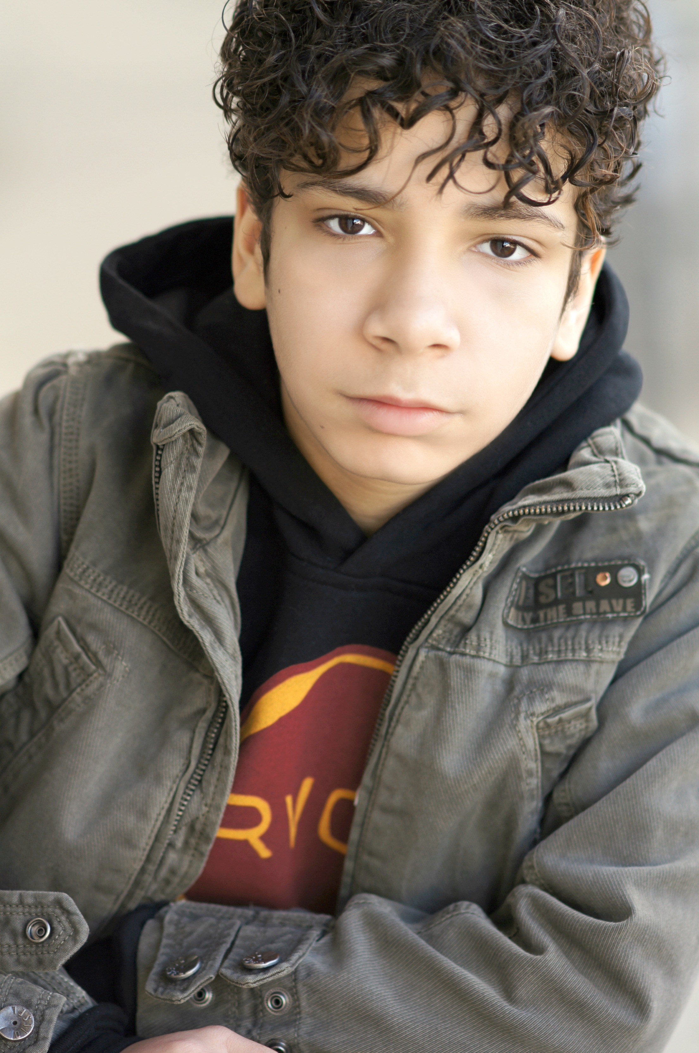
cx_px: 350
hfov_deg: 6.8
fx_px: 5912
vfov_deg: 10.2
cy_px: 526
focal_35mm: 202
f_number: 2.2
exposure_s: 1/320
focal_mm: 135
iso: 100
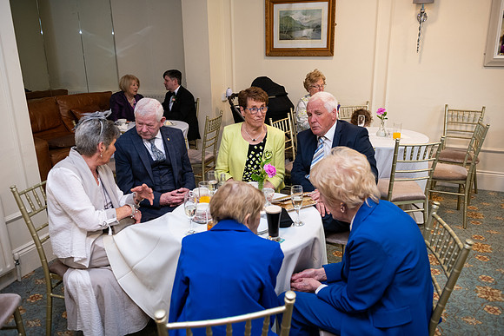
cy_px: 168
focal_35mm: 29
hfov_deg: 63.6
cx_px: 252
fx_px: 406
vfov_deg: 45.0
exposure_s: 1/160
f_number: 3.5
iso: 800
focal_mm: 29
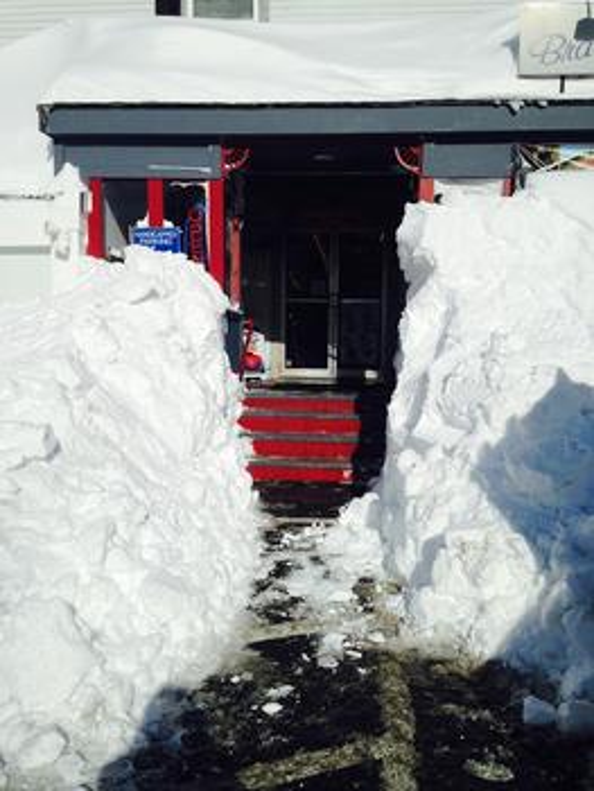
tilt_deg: -5.2
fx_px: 754
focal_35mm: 33
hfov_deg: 43.0
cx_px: 297
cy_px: 396
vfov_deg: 55.3
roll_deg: -1.1
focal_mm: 4.12
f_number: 2.4
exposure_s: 1/6024
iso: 50
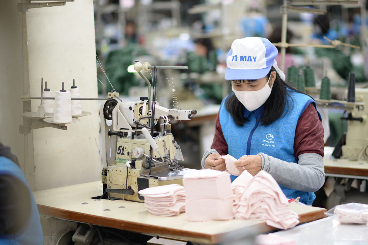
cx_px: 213
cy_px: 130
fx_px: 1074
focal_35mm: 105
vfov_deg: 13.0
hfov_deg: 19.4
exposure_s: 1/500
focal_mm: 85
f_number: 1.8
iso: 640
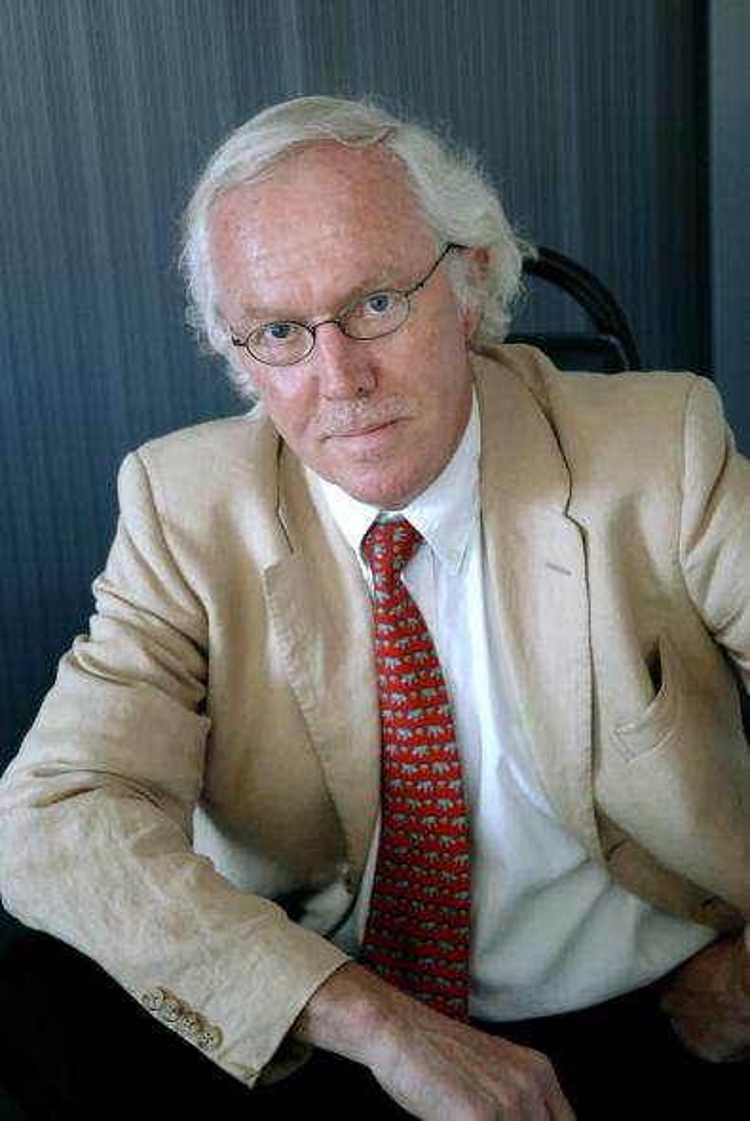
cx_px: 375
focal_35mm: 72
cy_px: 560
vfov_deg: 28.0
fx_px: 2243
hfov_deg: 19.0
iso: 400
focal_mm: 48
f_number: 2.8
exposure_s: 1/125
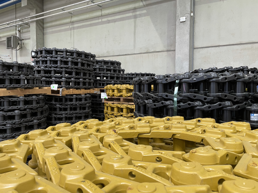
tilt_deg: -3.3
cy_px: 96
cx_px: 129
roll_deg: -0.1
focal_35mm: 26
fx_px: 194
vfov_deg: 53.1
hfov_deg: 67.3
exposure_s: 1/50
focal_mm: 4.2
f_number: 1.6
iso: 80
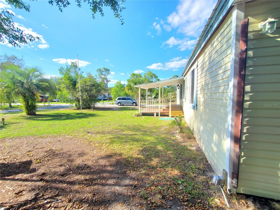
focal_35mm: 13
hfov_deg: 106.2
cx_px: 140
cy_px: 105
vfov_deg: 89.9
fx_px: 105
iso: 50
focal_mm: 1.8
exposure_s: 1/195
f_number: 2.2
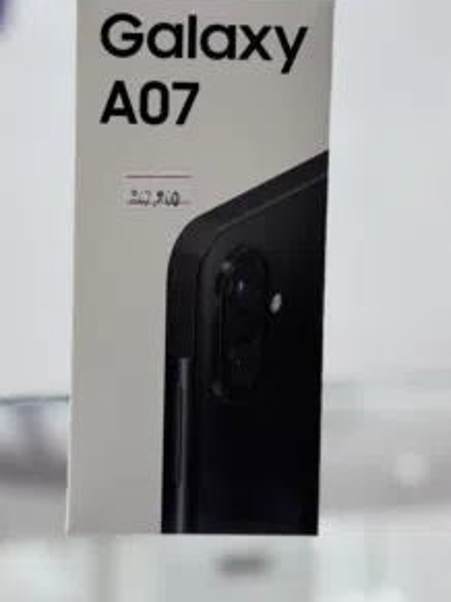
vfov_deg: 29.2
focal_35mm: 66
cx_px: 194
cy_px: 190
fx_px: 1147
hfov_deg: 22.2
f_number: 1.78
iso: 125
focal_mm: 6.76
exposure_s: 1/118
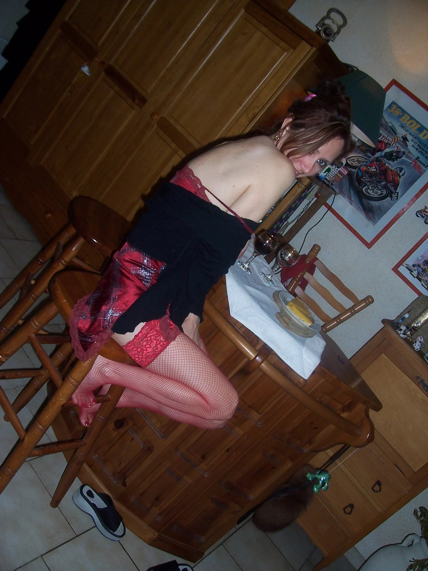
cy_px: 286
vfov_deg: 54.0
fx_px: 561
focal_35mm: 34
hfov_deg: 41.8
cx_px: 214
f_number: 2.7
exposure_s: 1/60
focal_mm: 5.6
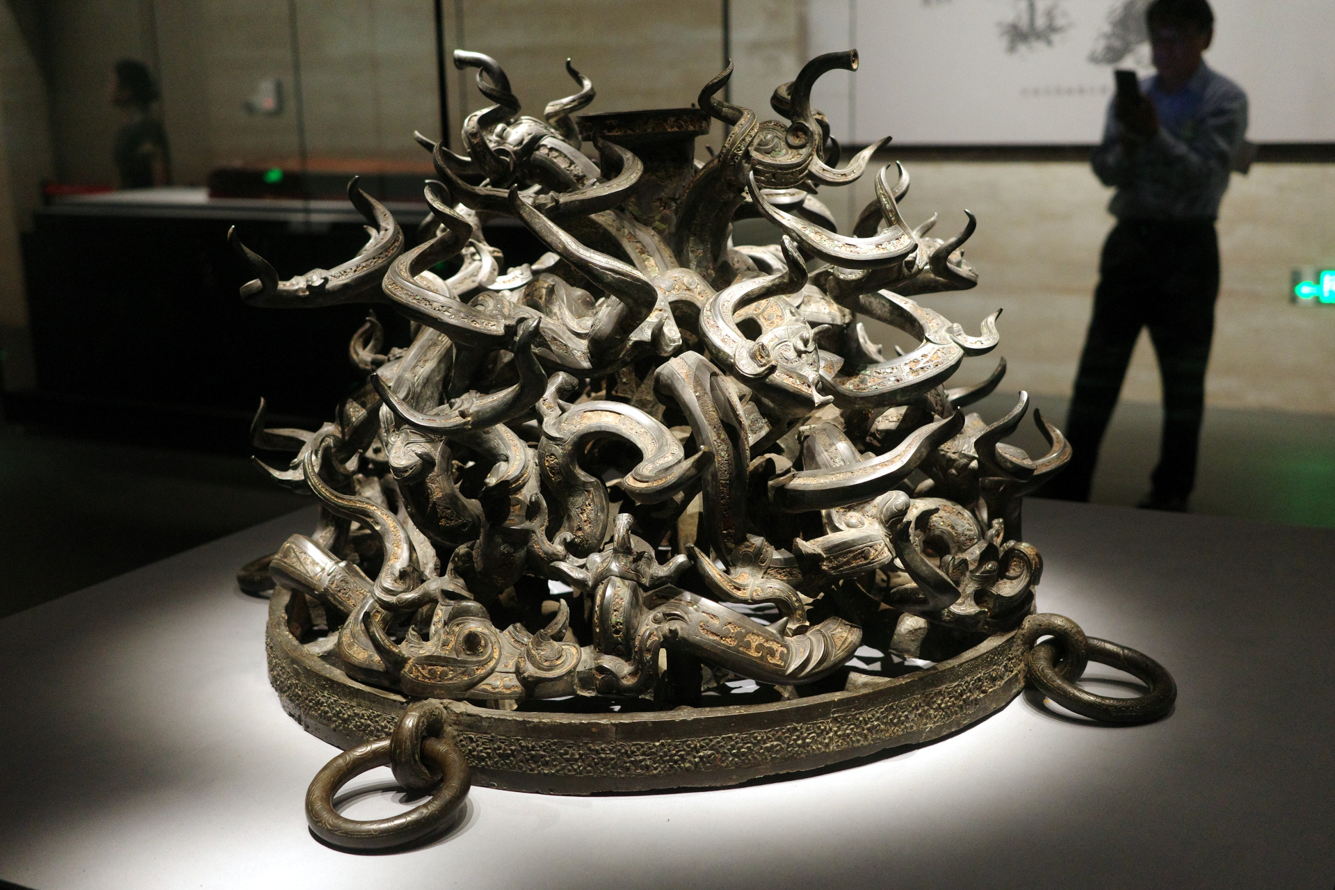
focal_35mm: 40
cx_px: 668
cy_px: 445
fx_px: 1483
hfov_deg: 48.5
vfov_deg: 33.4
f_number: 2.8
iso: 2000
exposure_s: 1/40
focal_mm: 26
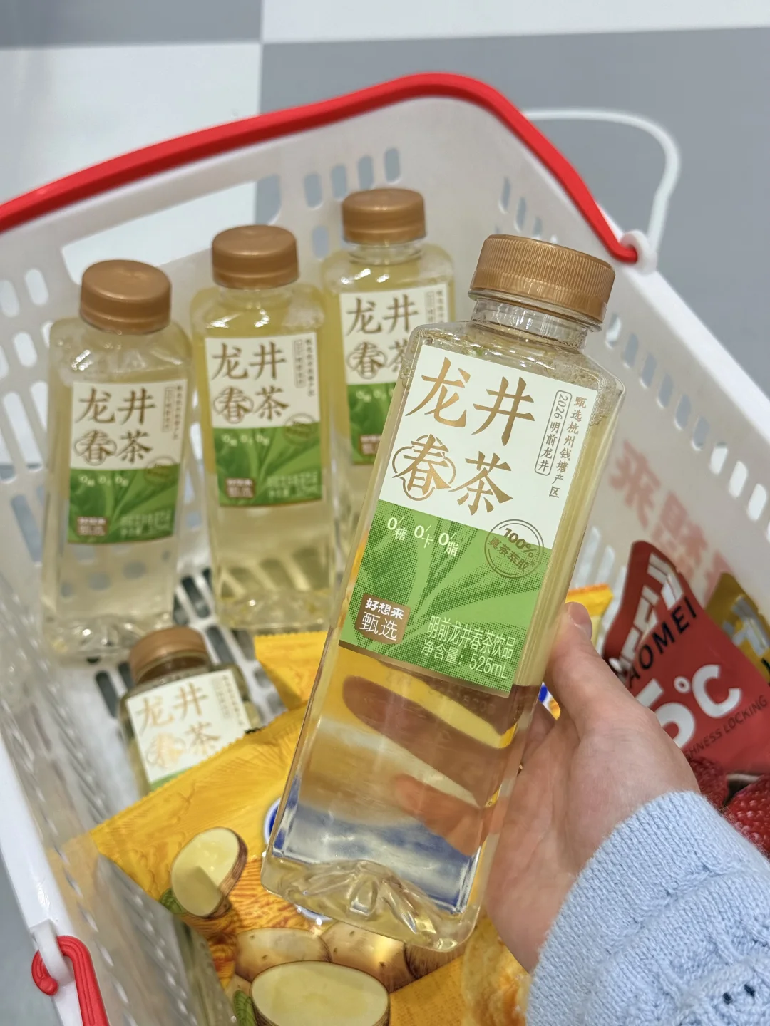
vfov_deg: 39.7
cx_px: 385
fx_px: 1424
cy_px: 513
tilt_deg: -54.0
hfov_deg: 30.3
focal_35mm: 48
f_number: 1.78
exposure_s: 1/675
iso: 100
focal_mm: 6.76
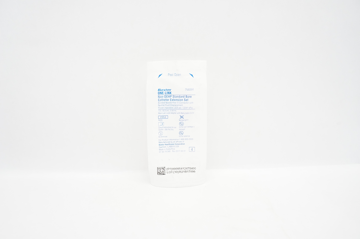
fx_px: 270
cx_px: 180
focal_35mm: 27
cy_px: 120
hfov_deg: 67.4
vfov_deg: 47.8
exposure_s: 1/80
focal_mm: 18
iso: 800
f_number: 5
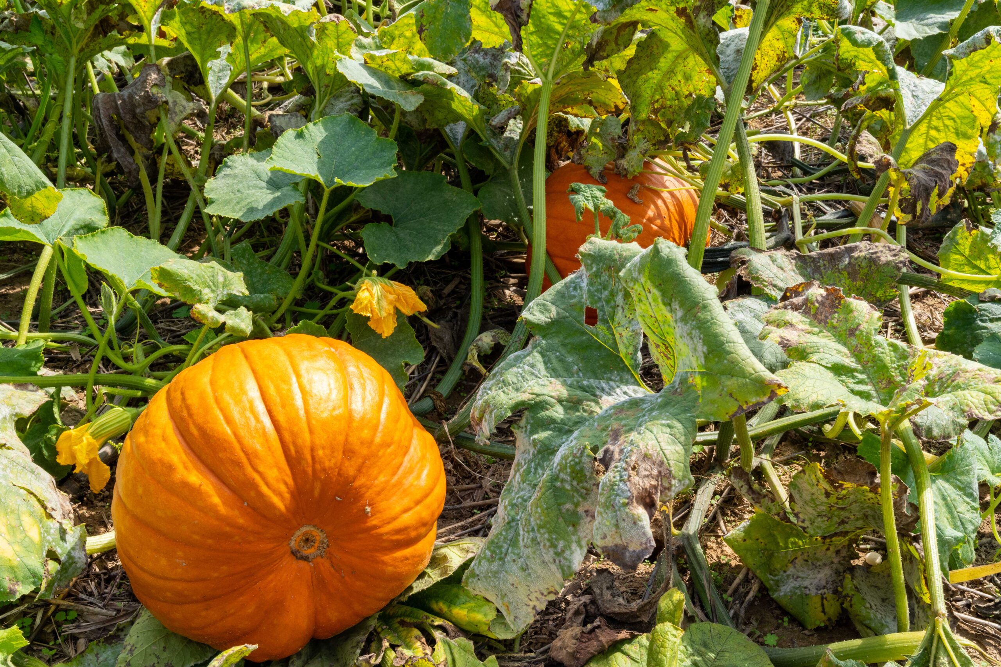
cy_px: 334
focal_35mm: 35
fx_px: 973
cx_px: 500
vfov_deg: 37.9
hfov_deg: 54.4
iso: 1000
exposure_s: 1/160
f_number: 20
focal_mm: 35
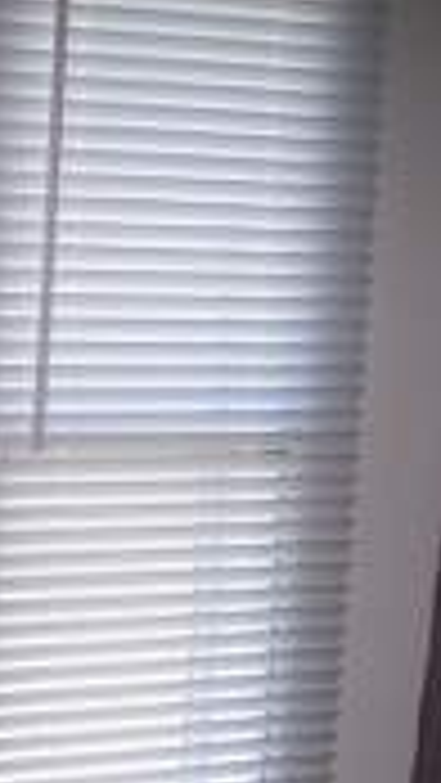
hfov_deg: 10.4
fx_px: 2368
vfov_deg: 18.5
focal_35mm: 114
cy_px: 698
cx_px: -166
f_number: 2.8
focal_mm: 6.3
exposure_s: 1/60
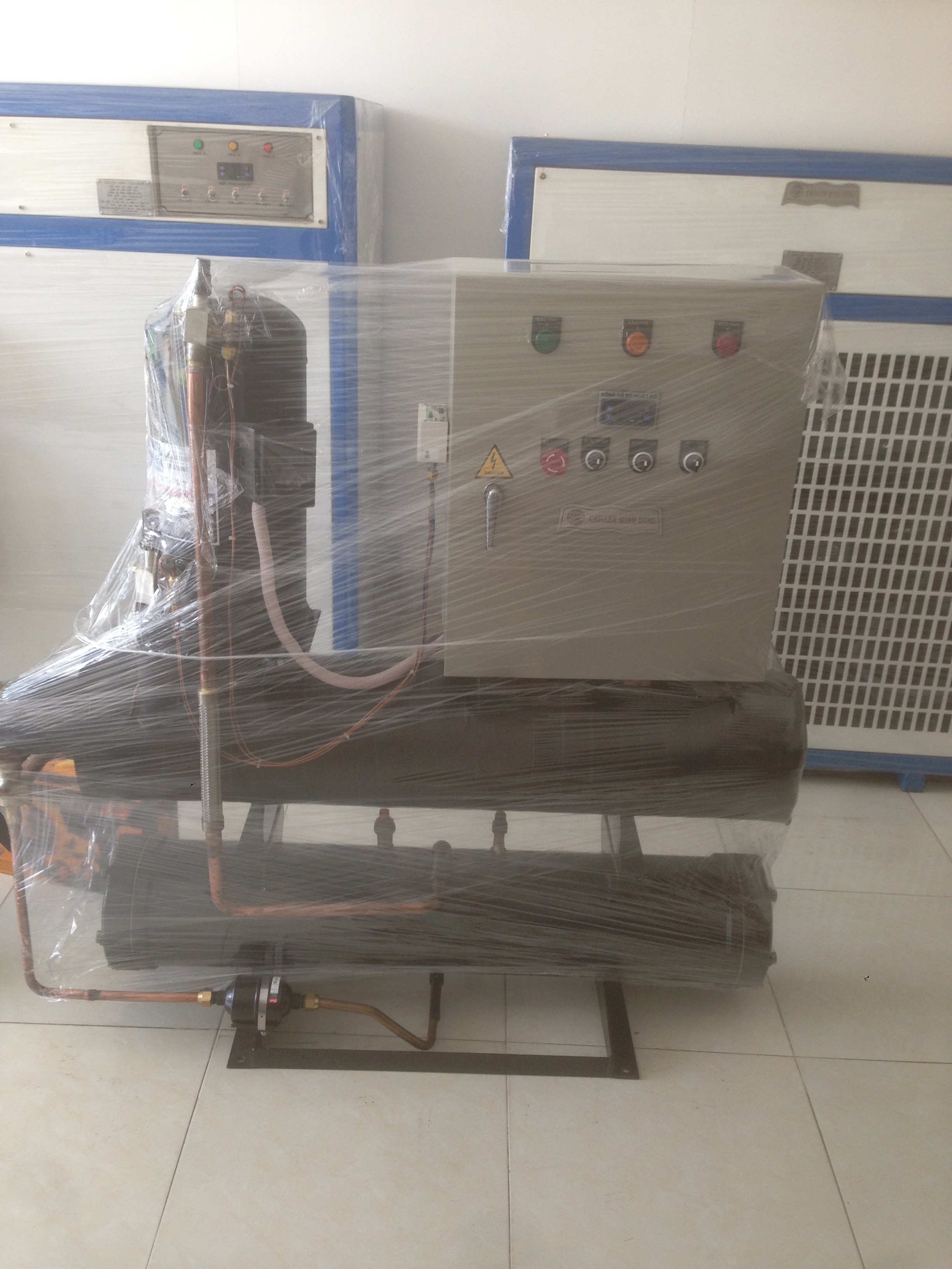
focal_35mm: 33
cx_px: 476
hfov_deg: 42.9
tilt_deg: -23.5
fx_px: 1210
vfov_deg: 55.4
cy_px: 634
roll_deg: -3.2
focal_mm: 4.12
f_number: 2.4
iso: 50
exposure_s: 1/30
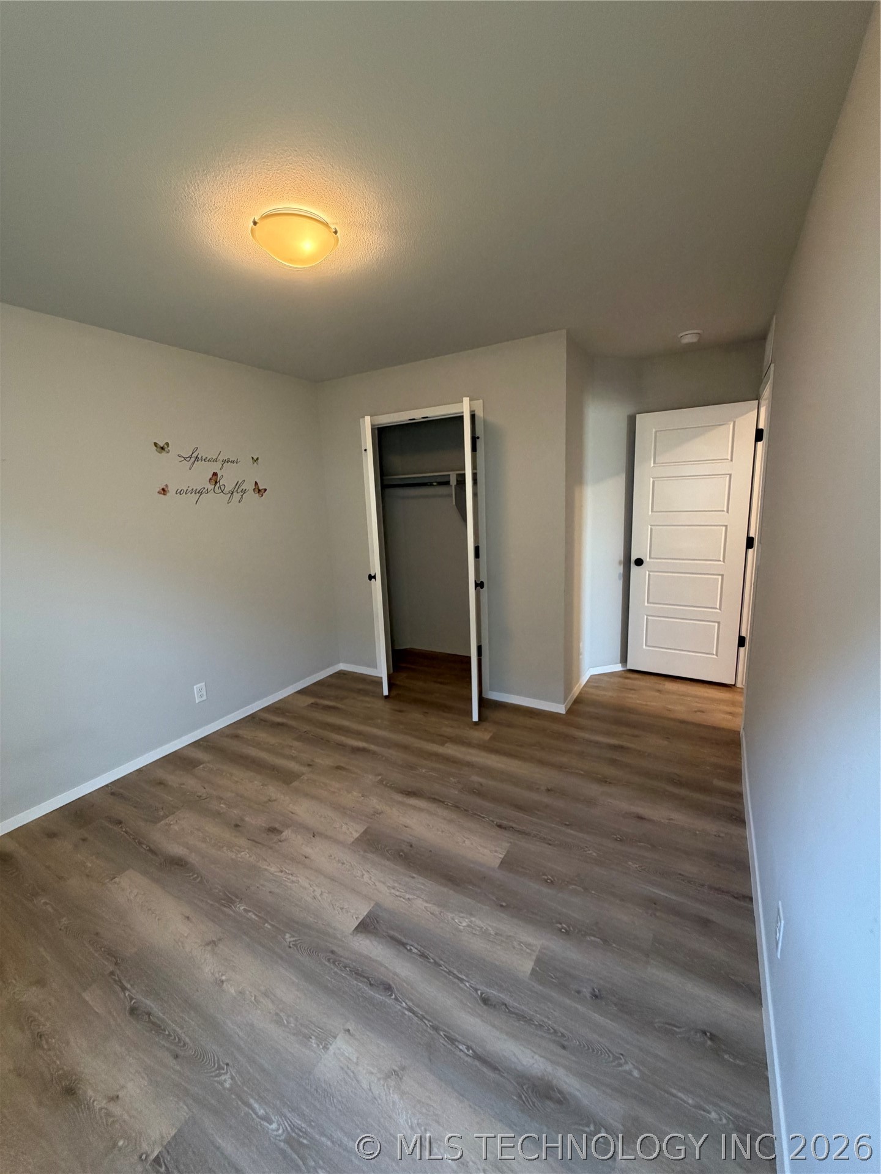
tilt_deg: -10.8
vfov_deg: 102.1
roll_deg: +2.7
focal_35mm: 14
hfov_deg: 85.7
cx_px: 440
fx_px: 475
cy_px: 587
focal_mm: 2.22
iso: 250
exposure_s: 1/60
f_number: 2.2
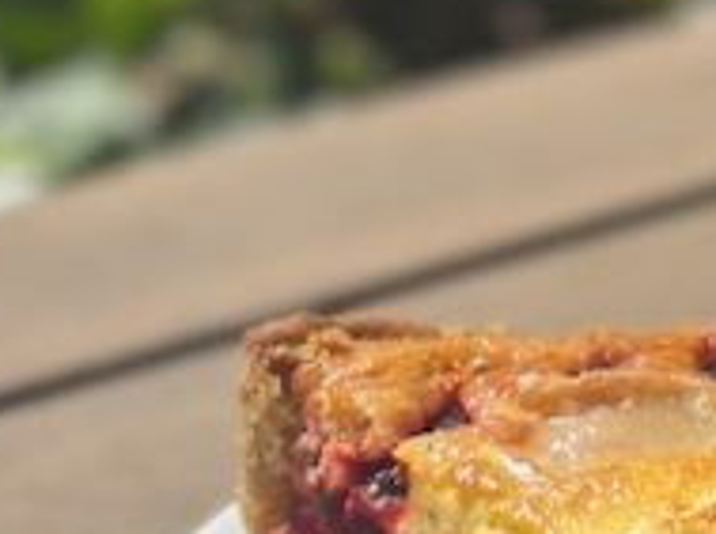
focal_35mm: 168
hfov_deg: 11.2
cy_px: 578
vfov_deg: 8.7
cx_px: 1133
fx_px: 3468
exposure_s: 1/6623
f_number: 1.78
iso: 100
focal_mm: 6.86
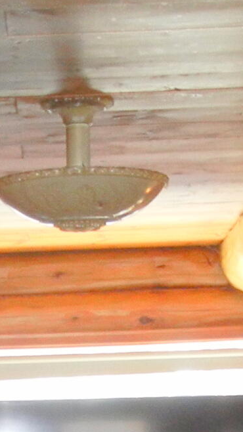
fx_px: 1707
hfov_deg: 8.1
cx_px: -14
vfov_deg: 13.9
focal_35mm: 149
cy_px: 553
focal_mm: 5.4
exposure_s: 1/30
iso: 270
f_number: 3.5
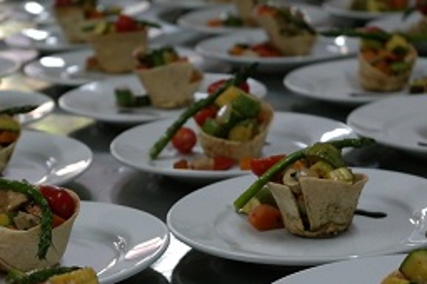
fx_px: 1279
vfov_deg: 12.6
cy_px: 192
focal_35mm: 108
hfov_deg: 18.9
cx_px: 193
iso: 3200
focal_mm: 45
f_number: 5.6
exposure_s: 1/80
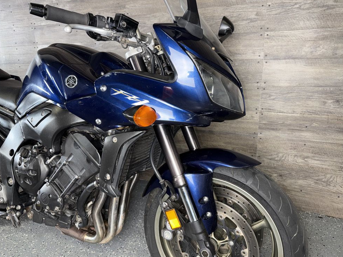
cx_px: 174
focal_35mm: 25
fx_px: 248
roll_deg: +1.3
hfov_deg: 69.4
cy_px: 125
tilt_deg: -13.4
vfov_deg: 54.9
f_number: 1.78
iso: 80
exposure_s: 1/31
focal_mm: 6.76
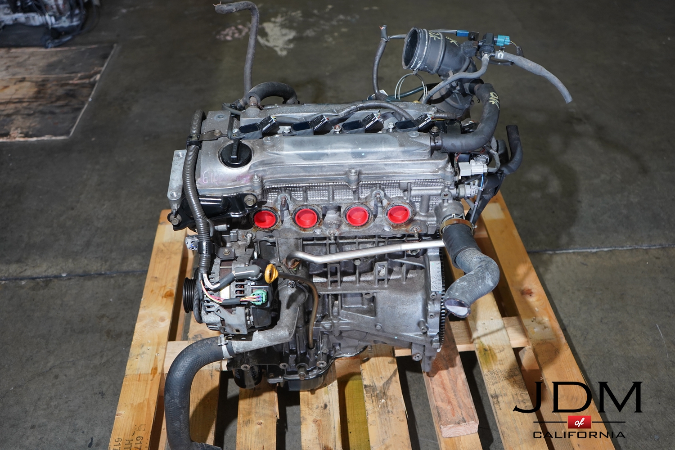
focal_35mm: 35
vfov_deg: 37.9
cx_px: 338
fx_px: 656
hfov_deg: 54.4
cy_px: 225
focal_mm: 35
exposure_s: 1/160
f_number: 4
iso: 1250
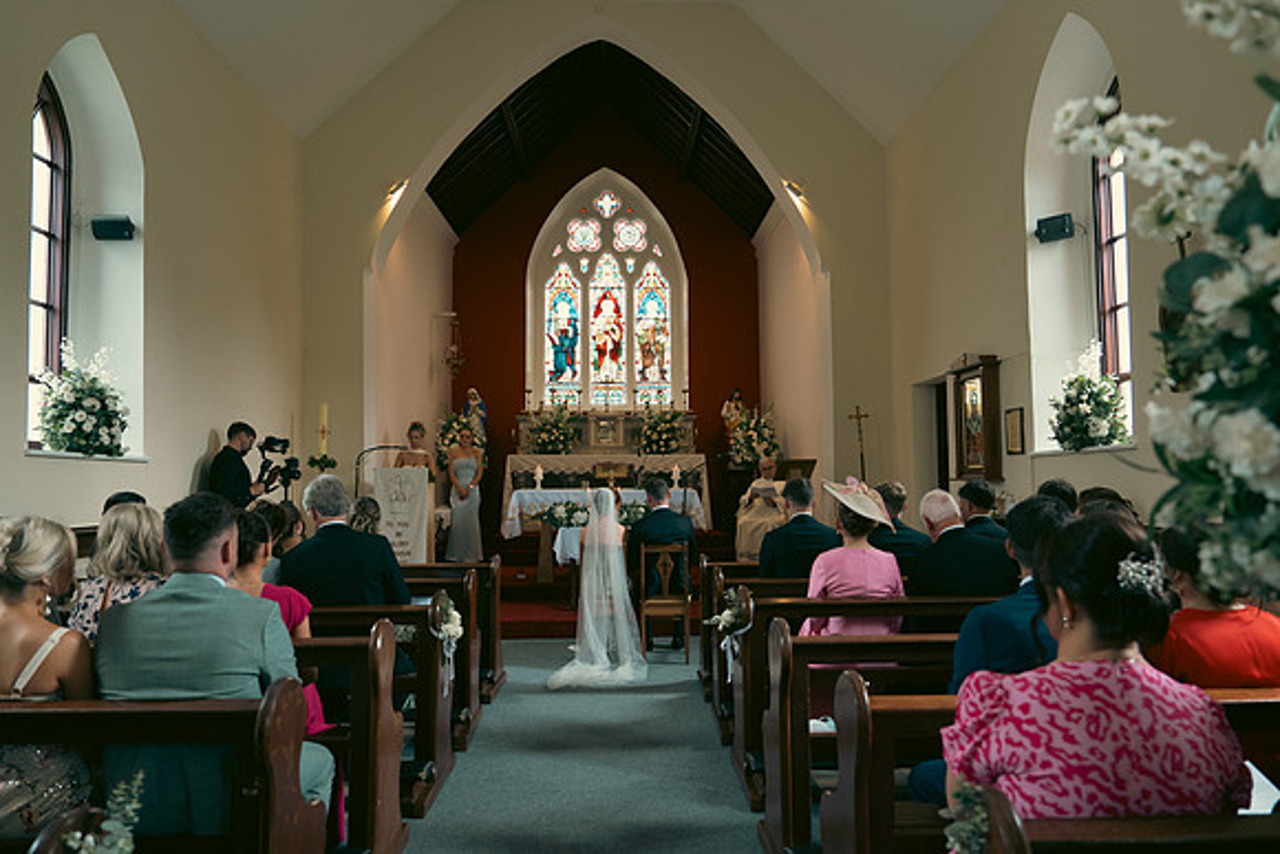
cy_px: 427
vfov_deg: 53.2
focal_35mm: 24
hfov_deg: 73.7
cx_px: 640
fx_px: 853
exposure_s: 1/200
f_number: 3.5
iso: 1000
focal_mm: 24
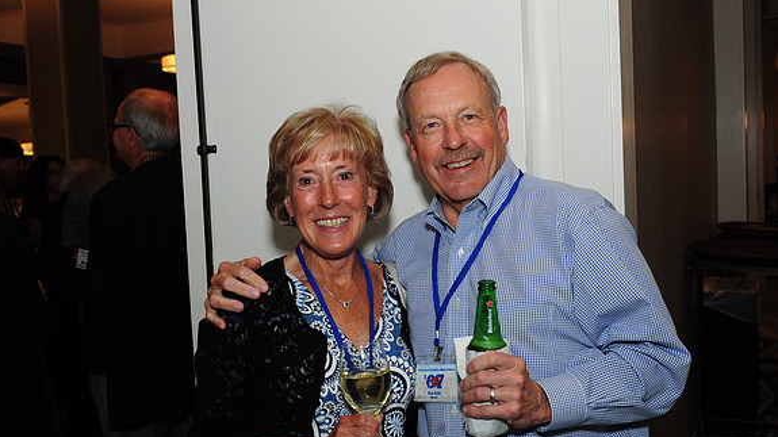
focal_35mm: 38
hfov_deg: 52.8
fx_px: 784
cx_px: 387
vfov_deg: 31.2
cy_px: 227
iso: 500
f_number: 5
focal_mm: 24
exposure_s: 1/60
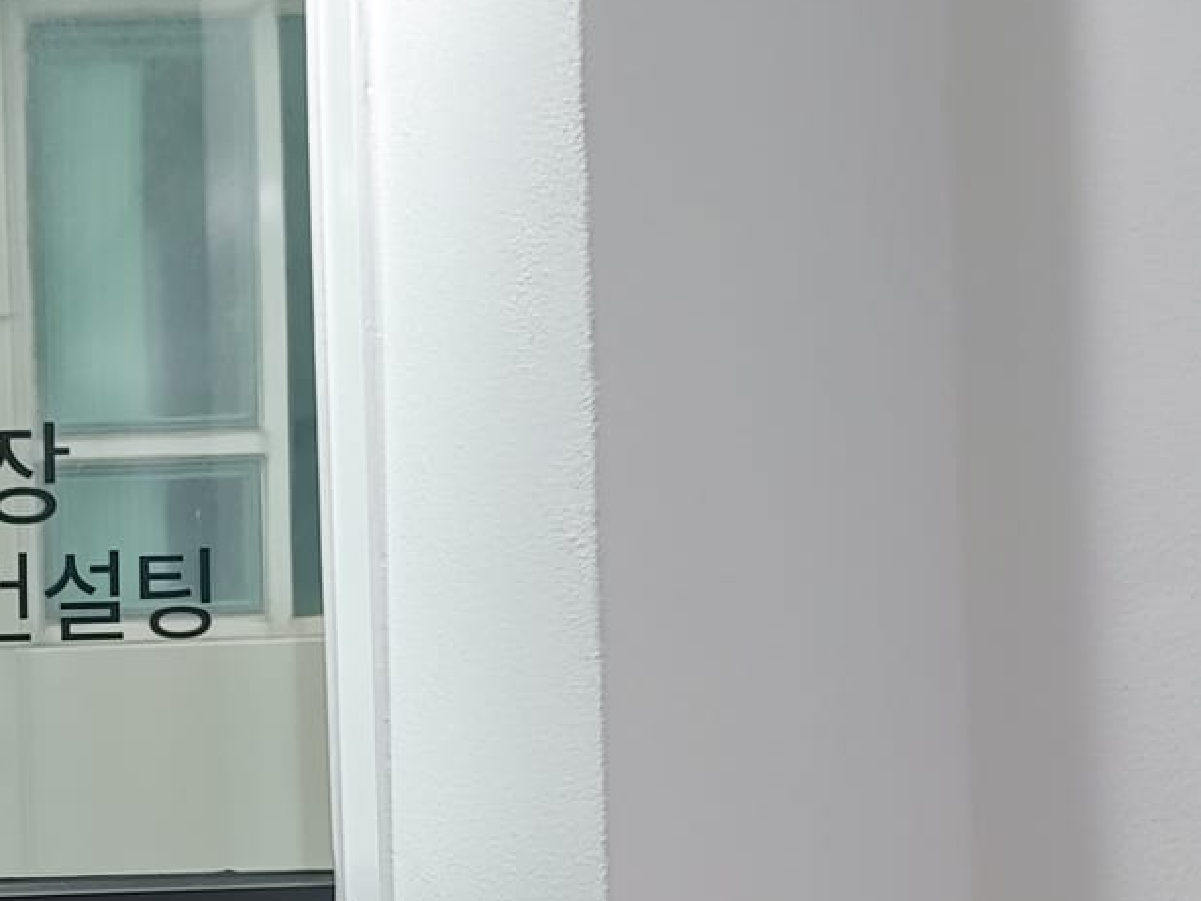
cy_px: 693
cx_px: -96
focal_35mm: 68
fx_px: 2359
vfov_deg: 21.4
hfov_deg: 26.5
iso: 200
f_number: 1.8
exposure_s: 1/60
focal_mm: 4.36
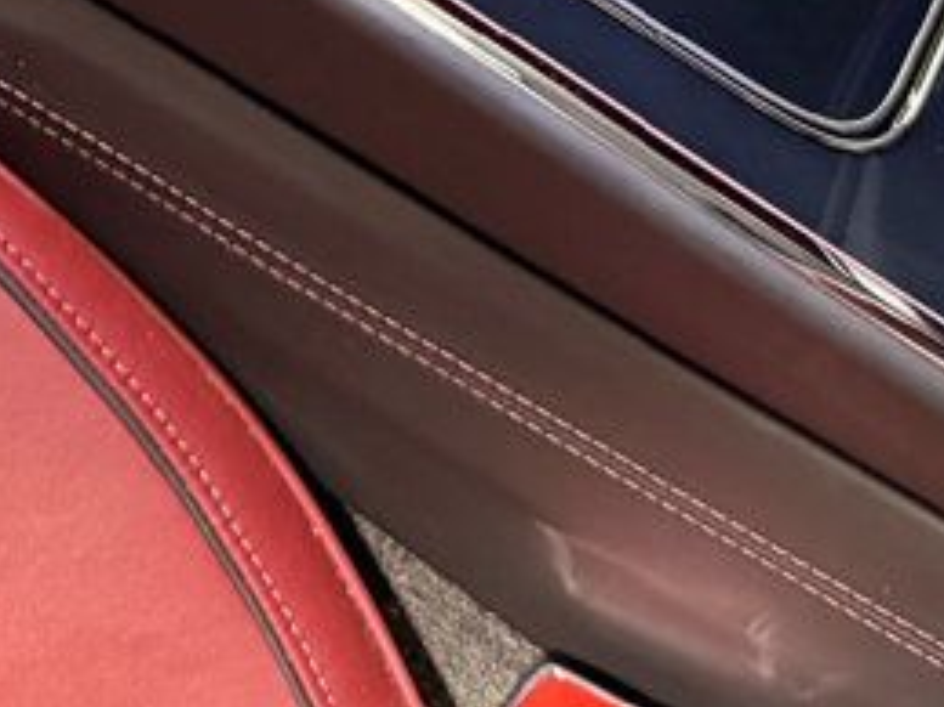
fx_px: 2590
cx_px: -164
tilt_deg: -44.7
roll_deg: -13.4
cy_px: -572
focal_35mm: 95
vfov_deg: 13.8
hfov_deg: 19.5
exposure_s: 1/60
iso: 640
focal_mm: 6.76
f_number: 1.78
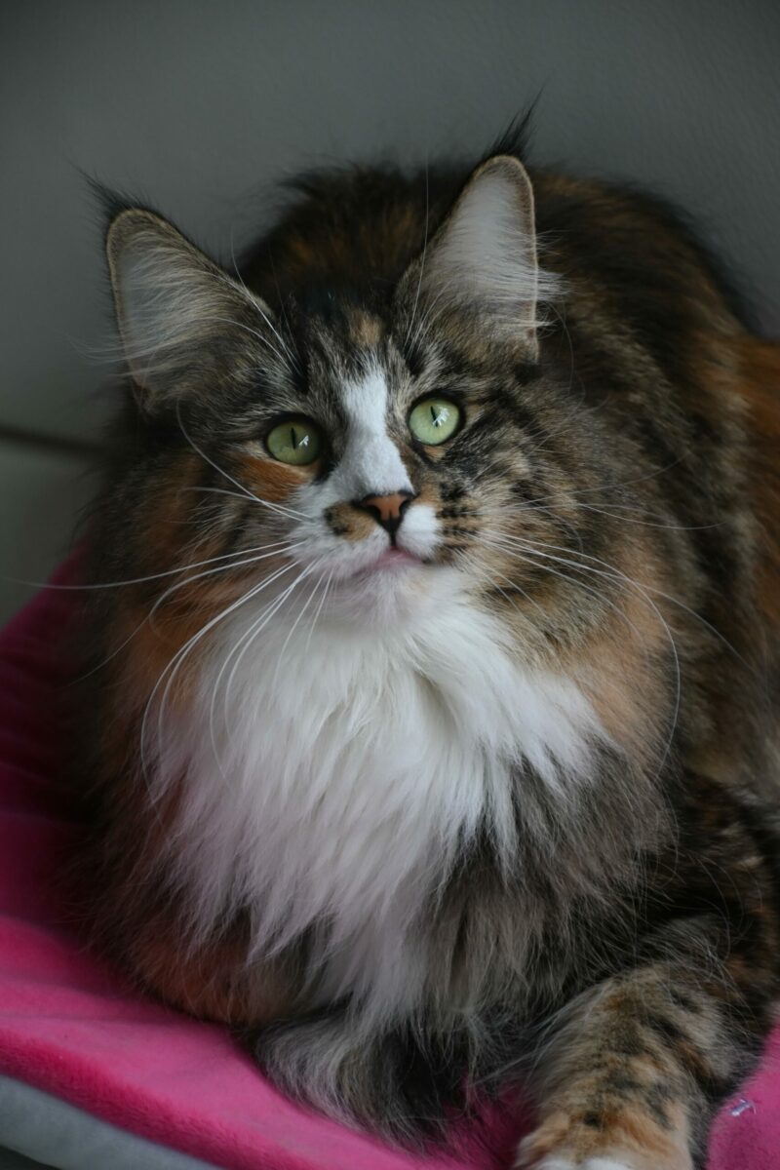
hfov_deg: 7.5
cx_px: 390
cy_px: 585
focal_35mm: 183
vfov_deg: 11.2
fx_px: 5947
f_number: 5.6
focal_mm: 122
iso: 450
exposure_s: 1/200
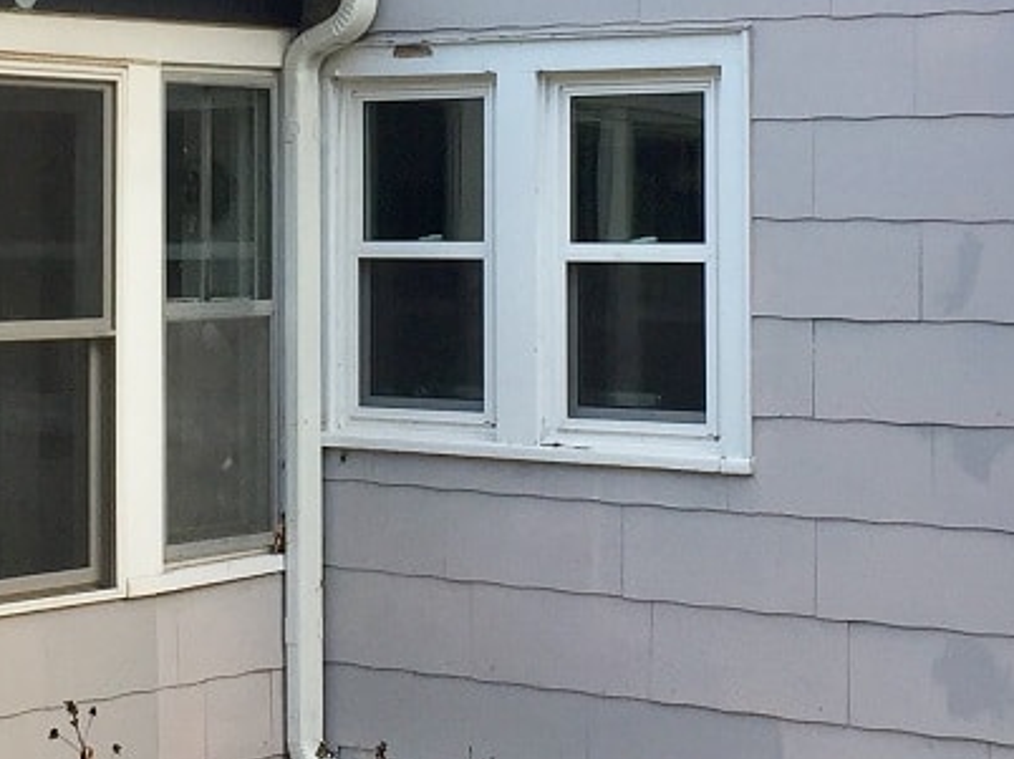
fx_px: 2957
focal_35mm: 101
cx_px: 247
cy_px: 66
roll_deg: -0.7
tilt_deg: +3.1
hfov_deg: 19.3
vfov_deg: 14.5
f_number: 2.2
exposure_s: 1/120
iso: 32
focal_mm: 4.15
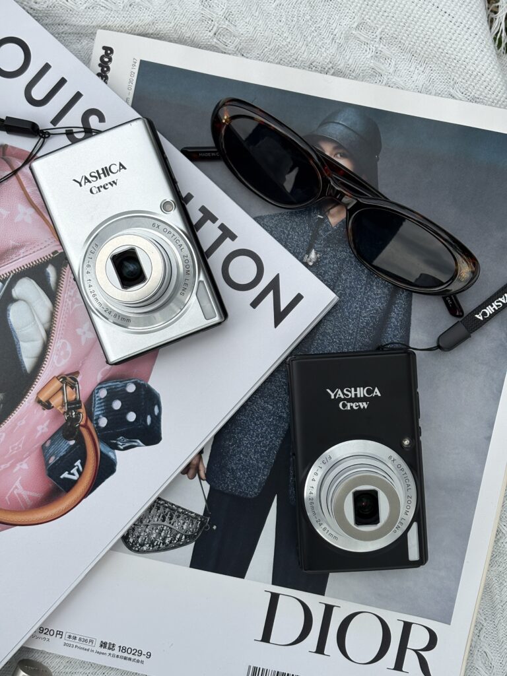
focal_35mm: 52
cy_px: 338
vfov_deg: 36.8
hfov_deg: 28.0
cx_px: 254
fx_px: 1015
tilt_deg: -83.9
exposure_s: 1/2994
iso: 40
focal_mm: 5.96
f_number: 1.6
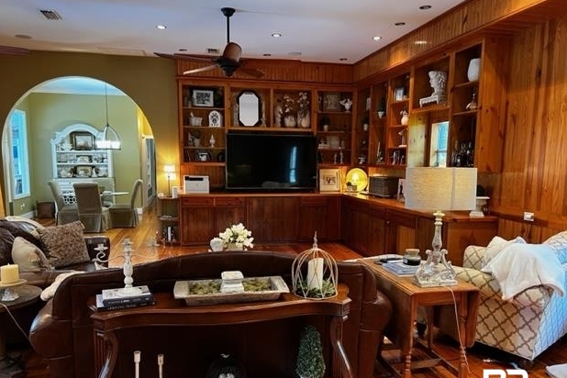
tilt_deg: -7.4
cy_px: 213
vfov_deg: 46.3
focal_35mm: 28
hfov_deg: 65.5
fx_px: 441
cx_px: 285
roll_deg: +0.1
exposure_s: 1/60
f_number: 1.5
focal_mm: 5.7
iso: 400
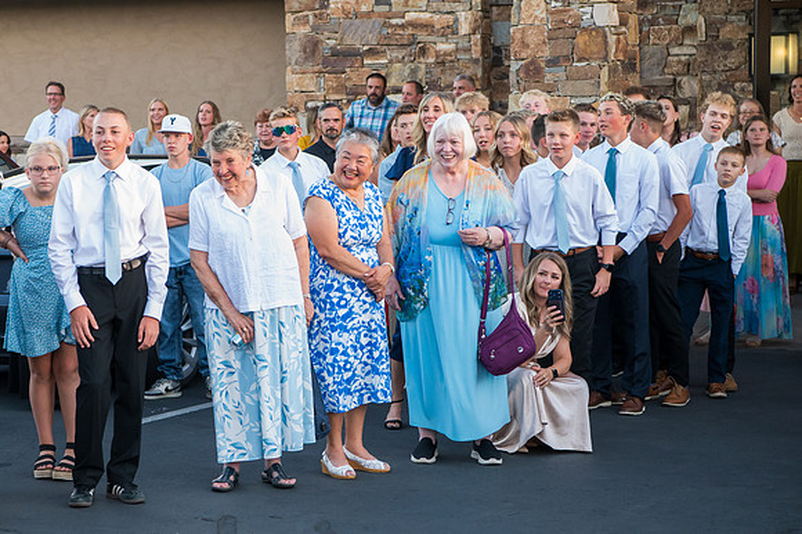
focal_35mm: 92
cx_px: 279
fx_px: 2052
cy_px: 245
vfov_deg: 14.8
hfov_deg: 22.0
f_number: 5
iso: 3200
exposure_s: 1/400
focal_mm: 70
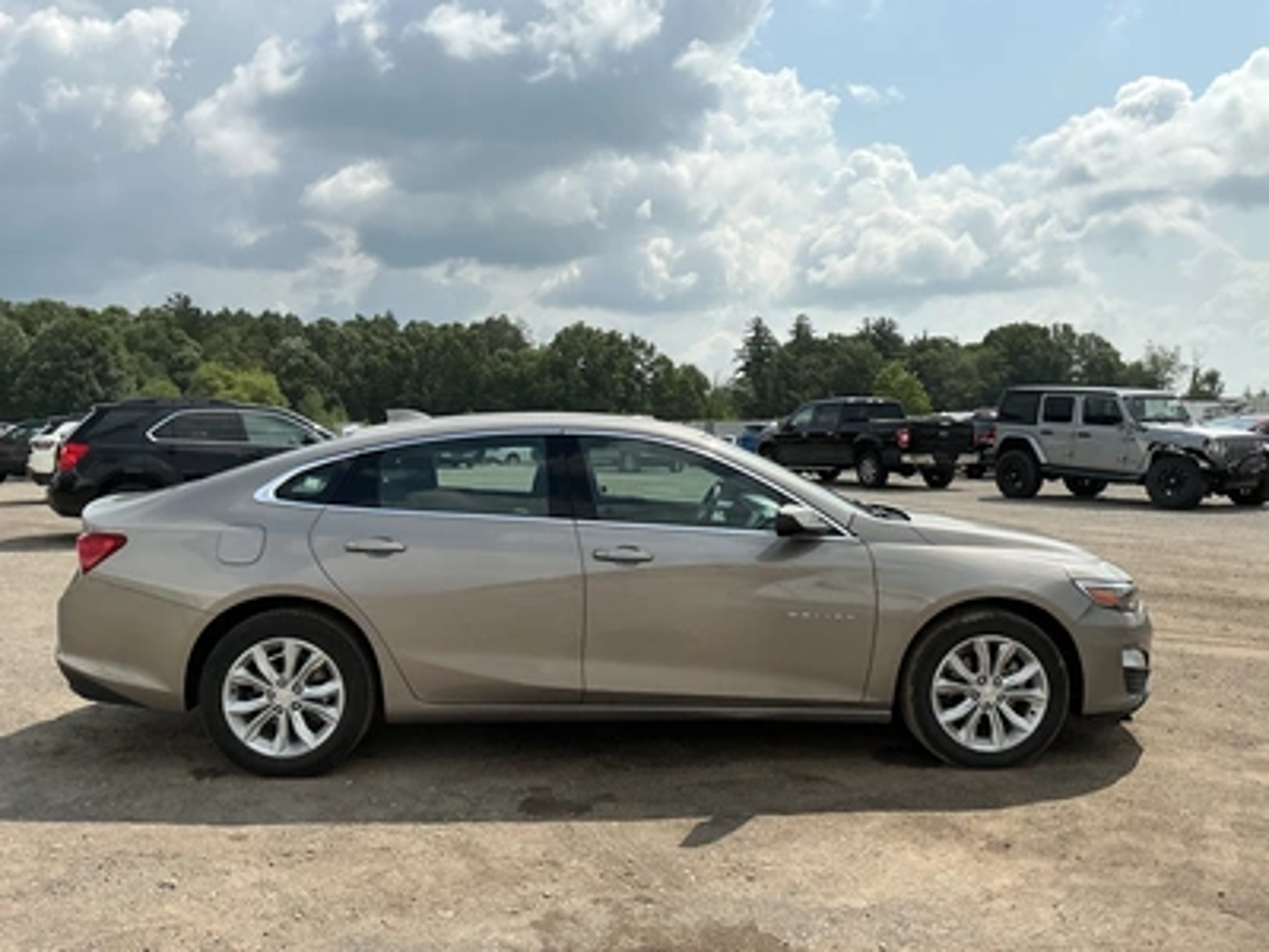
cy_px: 476
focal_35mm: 28
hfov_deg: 63.4
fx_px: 1026
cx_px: 634
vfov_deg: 49.7
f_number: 1.8
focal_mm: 3
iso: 25
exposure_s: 1/3322
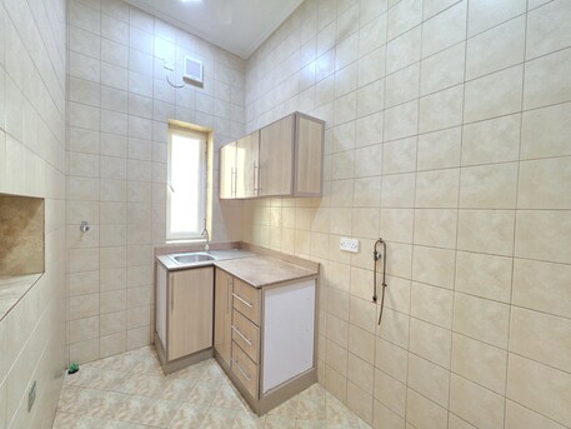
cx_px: 286
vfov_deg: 89.9
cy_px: 214
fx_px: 214
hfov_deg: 106.2
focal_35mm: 13
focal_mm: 2.2
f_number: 1.9
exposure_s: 1/50
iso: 400
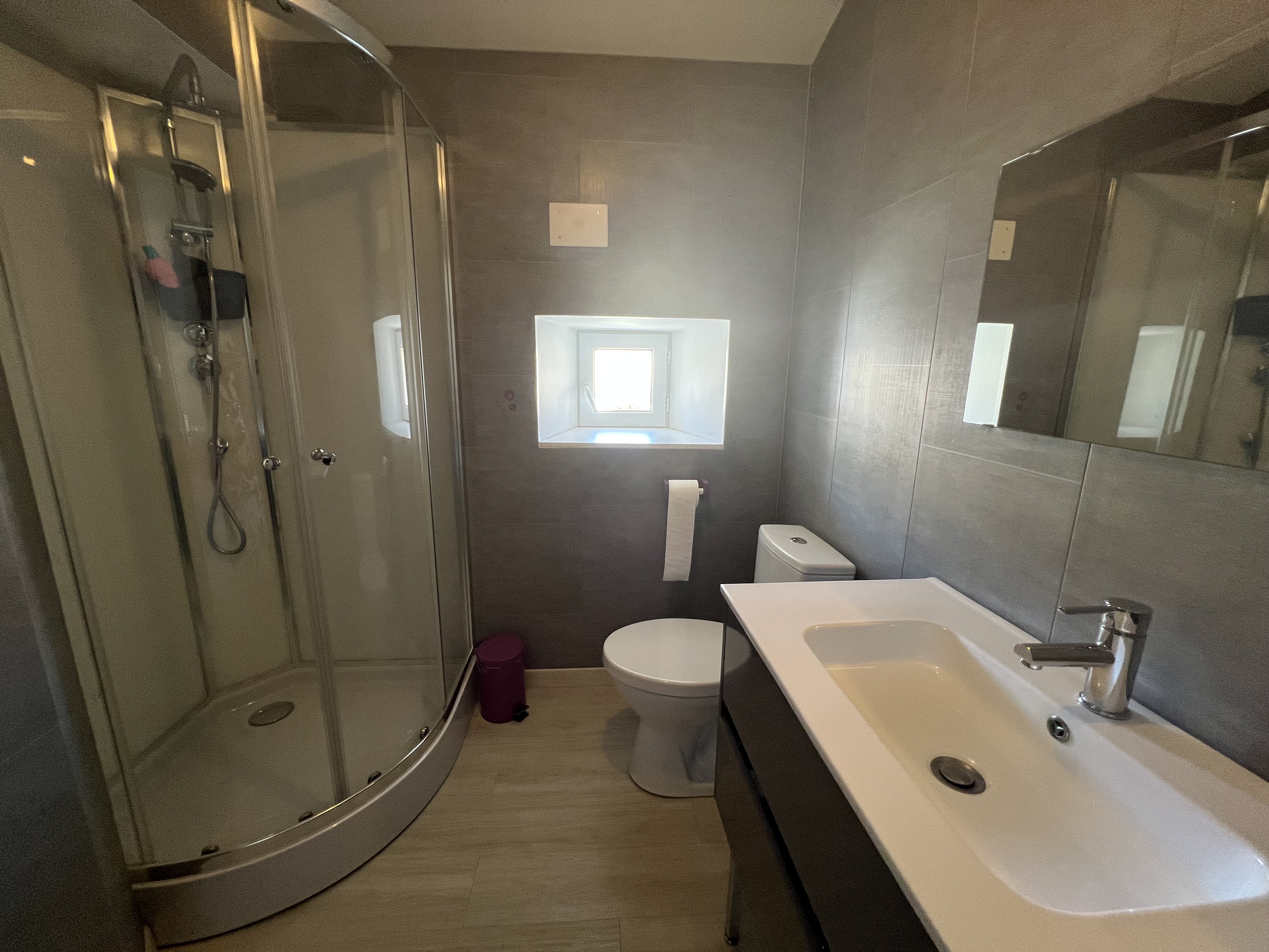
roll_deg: -0.9
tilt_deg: -13.5
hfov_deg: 106.2
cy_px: 476
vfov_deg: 89.9
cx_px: 634
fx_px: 477
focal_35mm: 13
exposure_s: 1/50
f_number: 1.8
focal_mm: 1.57
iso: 250
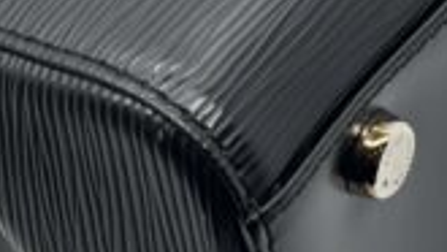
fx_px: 2087
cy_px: -62
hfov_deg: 12.2
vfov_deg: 6.9
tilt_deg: -43.4
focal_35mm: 176
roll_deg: -1.0
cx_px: 203
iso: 32
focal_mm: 5.7
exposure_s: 1/100
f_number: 1.5
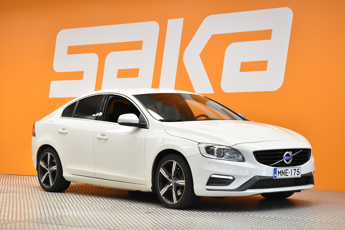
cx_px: 172
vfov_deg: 17.5
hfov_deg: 26.0
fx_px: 748
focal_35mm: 78
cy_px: 115
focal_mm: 52
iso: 1400
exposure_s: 1/80
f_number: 5.6
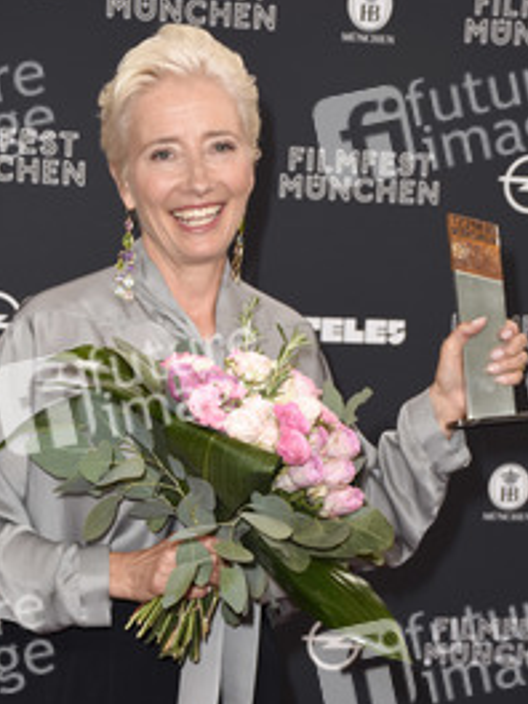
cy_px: 525
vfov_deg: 17.9
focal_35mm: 109
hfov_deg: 13.6
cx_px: 208
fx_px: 2217
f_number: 6.3
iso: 250
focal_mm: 50
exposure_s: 1/125
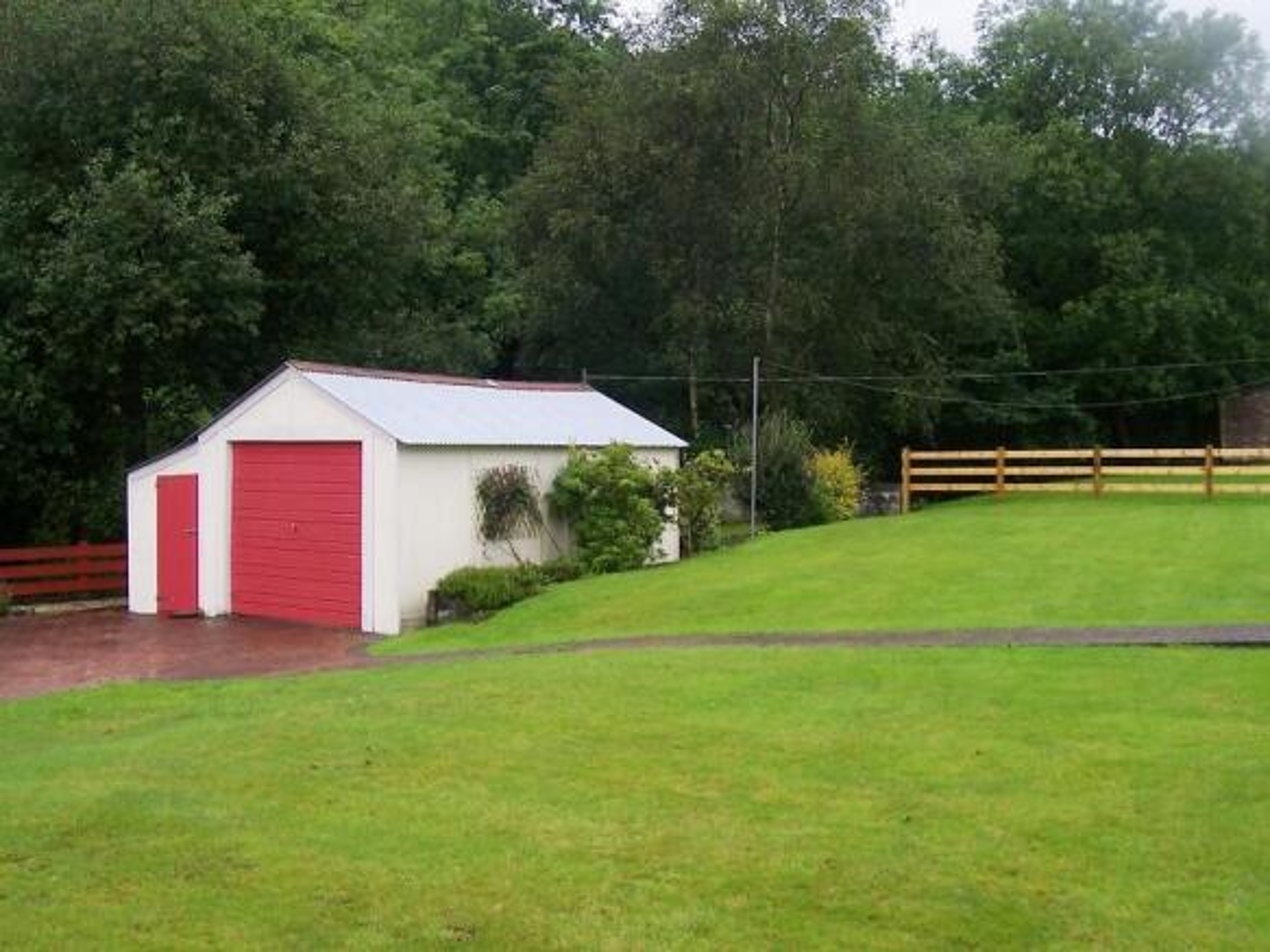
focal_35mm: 37
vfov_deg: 38.7
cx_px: 635
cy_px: 476
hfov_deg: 50.1
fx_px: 1357
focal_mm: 5.6
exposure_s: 1/250
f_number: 5.6
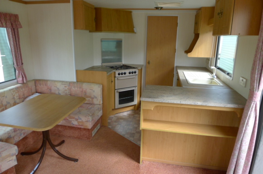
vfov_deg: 52.9
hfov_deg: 73.8
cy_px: 87
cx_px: 132
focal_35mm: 24
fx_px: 175
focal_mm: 5.1
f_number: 2
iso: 80
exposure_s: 1/100
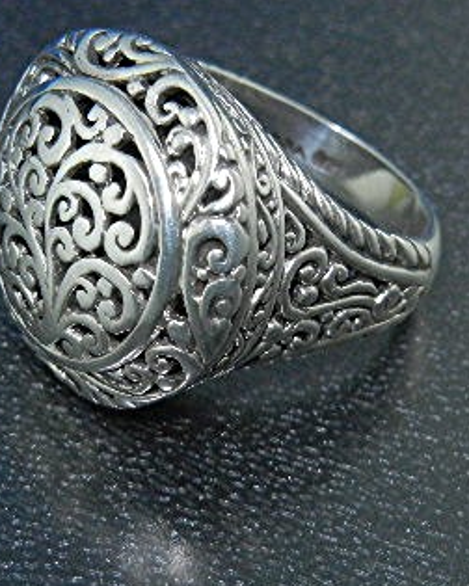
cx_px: 181
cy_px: 266
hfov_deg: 13.2
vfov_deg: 16.4
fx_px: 2030
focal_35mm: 117
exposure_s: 1/30
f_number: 8
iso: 650
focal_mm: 10.6
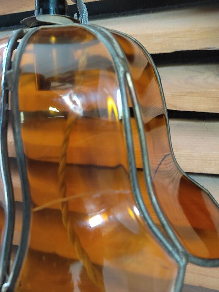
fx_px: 253
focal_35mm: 30
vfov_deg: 59.9
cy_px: 155
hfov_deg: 46.7
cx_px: 97
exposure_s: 1/17
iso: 1381
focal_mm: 4.74
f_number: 1.79
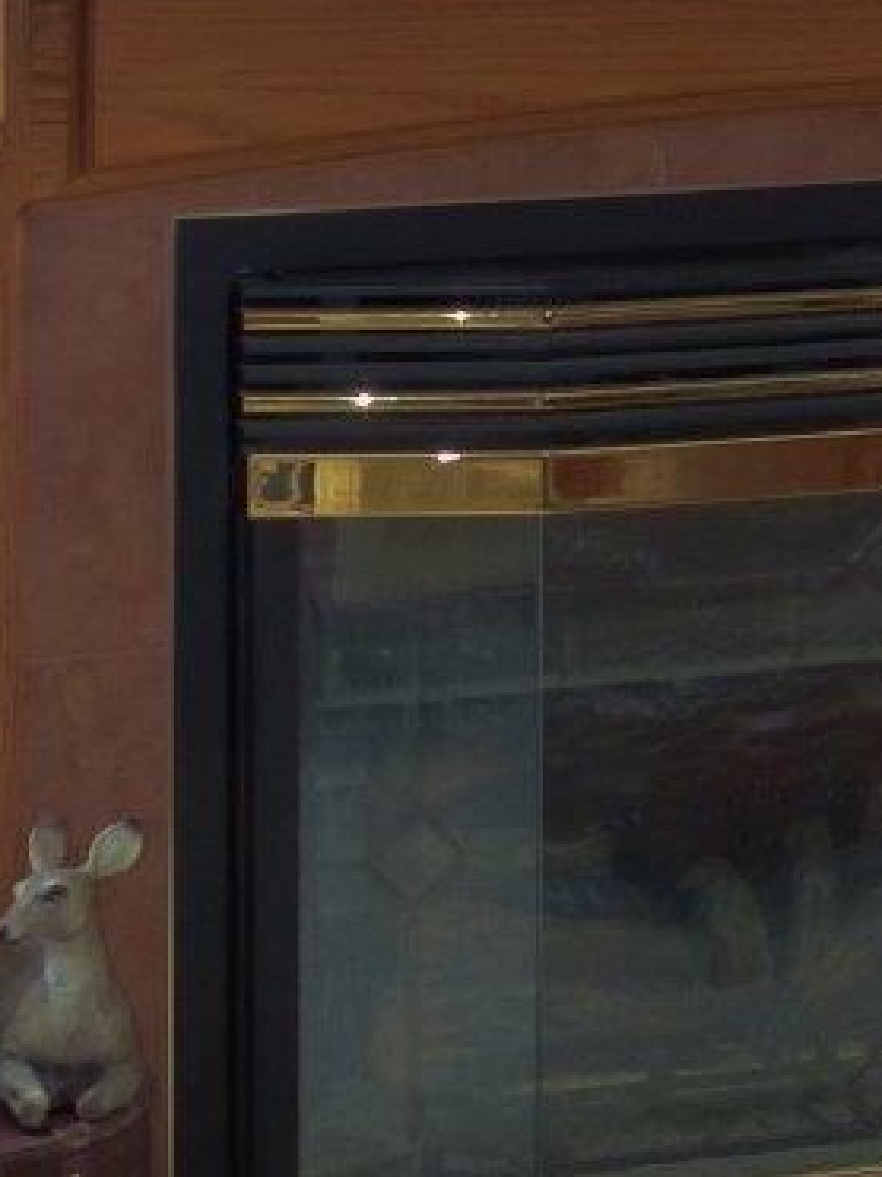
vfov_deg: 11.4
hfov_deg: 8.7
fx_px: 5745
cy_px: -390
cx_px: 1031
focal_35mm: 169
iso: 400
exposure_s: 1/60
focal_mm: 8.7
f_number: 2.8
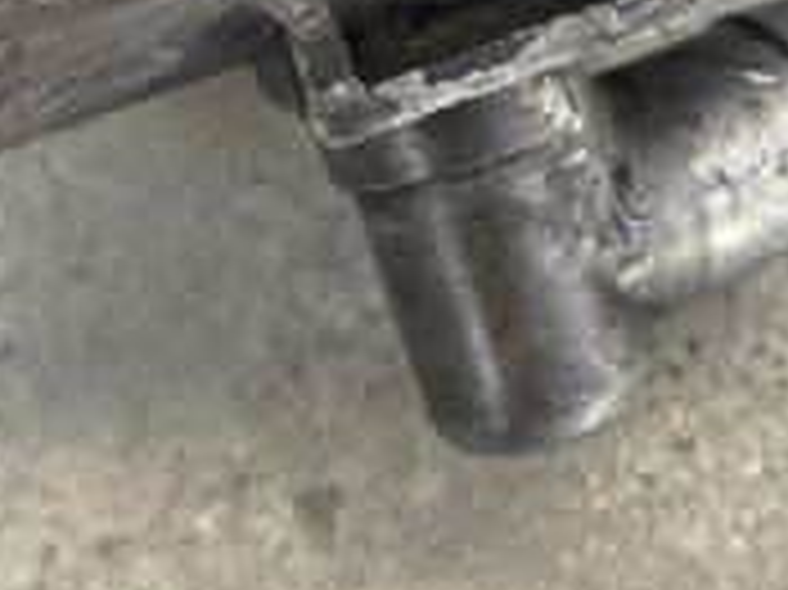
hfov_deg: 20.6
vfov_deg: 14.3
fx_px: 2161
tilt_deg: -58.0
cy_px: -358
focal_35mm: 95
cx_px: 329
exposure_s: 1/121
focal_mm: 4.2
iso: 40
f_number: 1.6
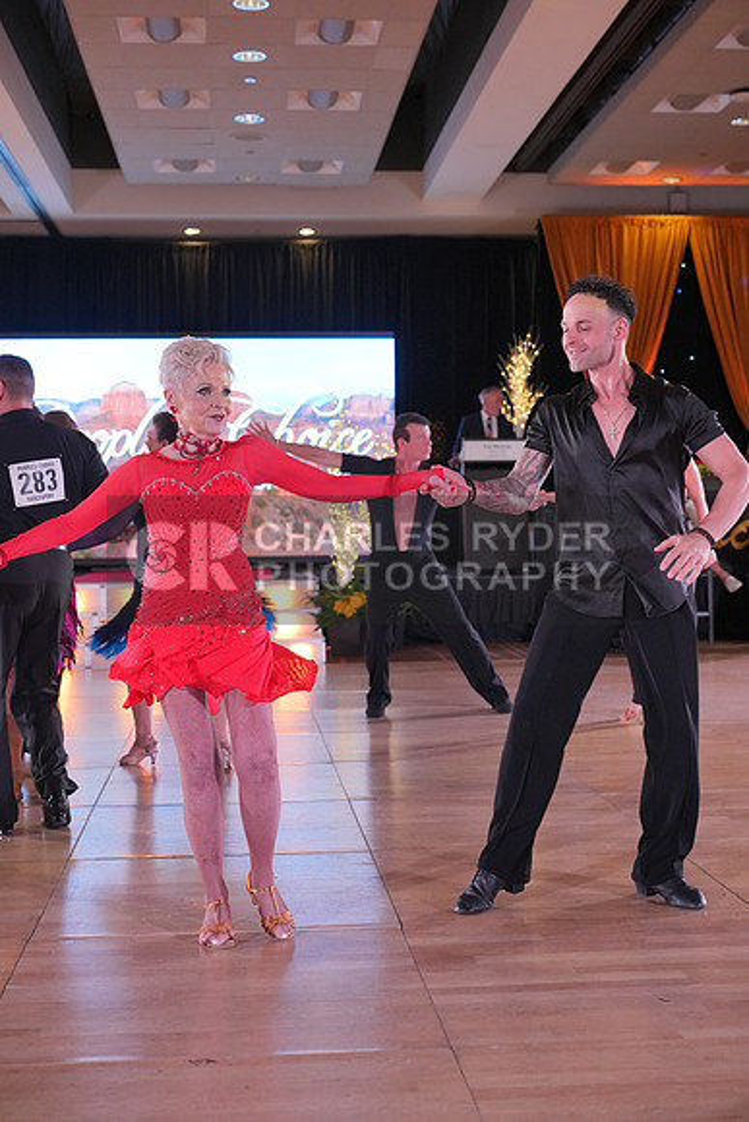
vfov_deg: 39.6
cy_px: 561
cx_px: 374
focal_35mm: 50
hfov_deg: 27.0
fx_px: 1559
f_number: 4
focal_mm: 50
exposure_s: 1/400
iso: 2000
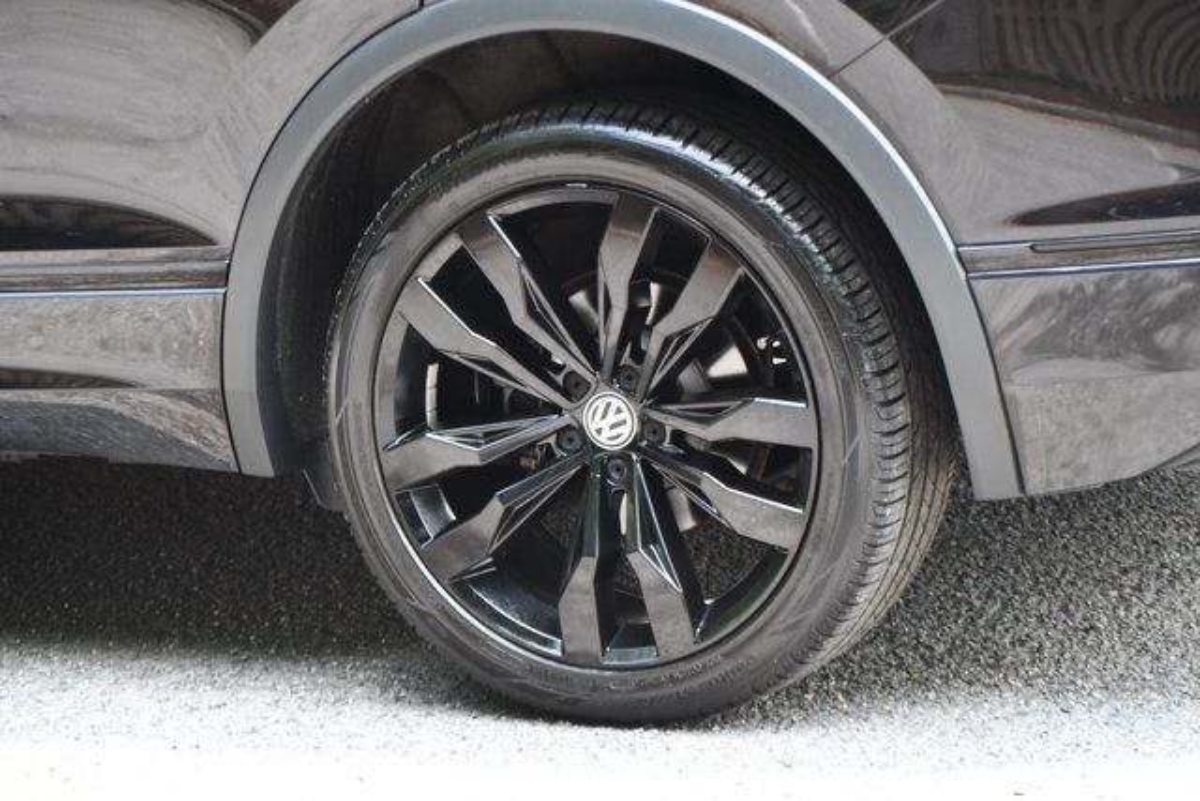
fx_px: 4301
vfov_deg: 10.6
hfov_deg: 15.9
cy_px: 400
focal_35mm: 129
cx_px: 600
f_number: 4.8
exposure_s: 1/160
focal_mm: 86
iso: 800
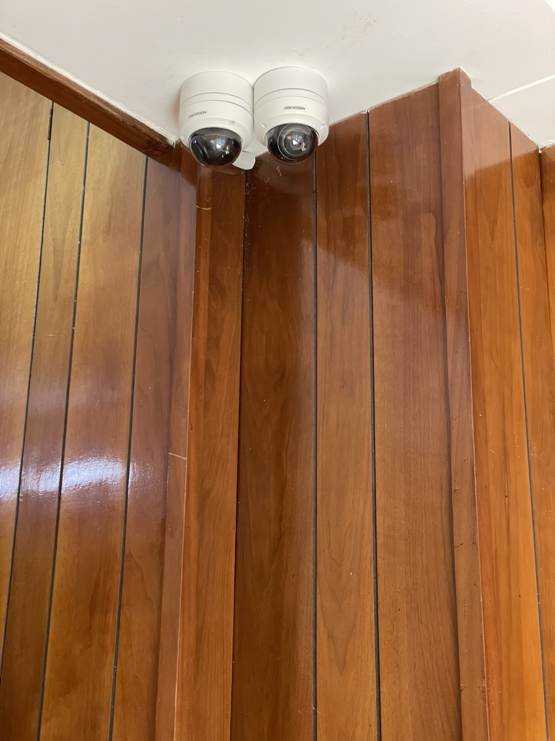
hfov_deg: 28.0
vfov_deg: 36.8
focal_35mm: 52
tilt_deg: +19.8
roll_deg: -1.0
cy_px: 370
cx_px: 278
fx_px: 1112
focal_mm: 6
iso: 400
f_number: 2
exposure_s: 1/60
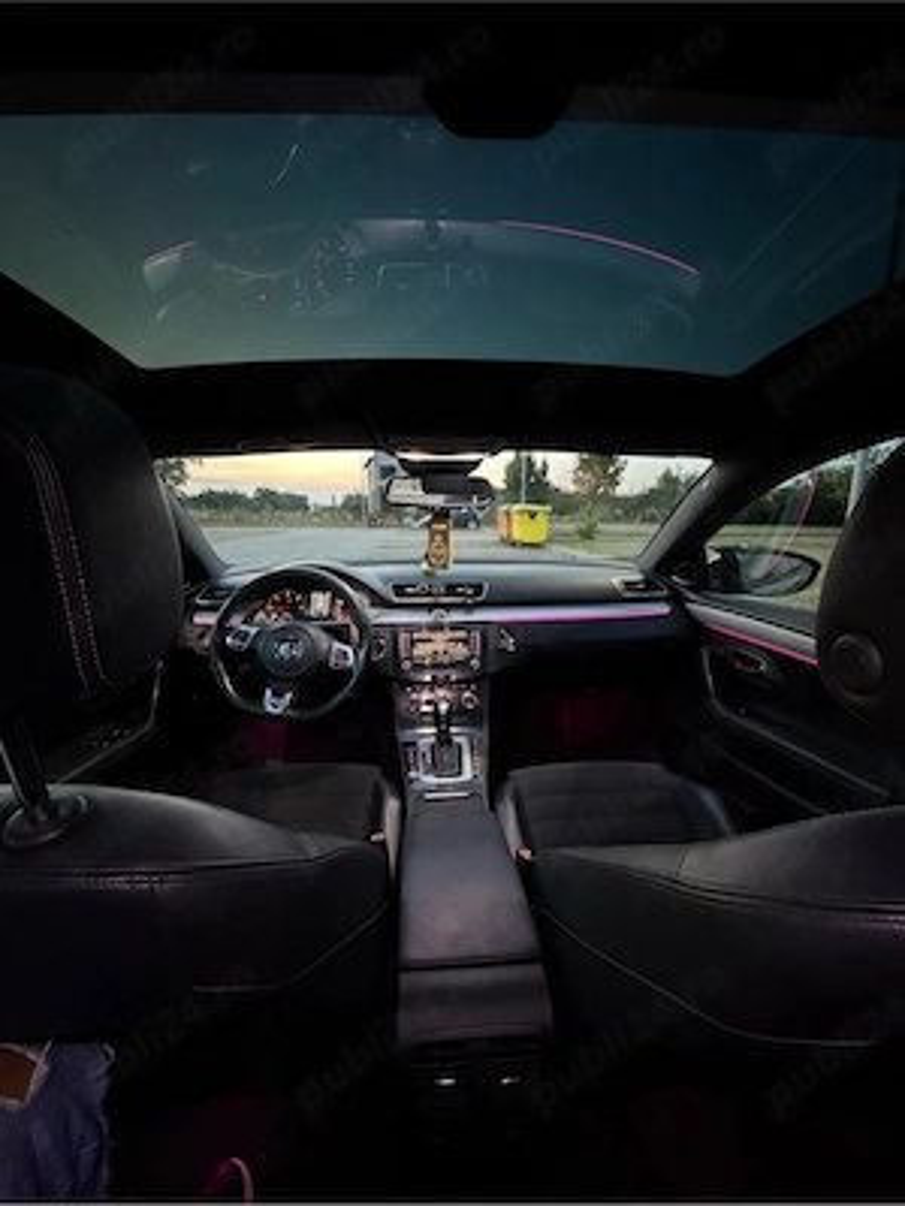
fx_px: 488
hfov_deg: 85.7
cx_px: 452
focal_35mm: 14
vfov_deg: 102.1
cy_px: 603
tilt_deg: -9.5
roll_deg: -0.4
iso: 1250
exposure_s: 1/33
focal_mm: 2.22
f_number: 2.2
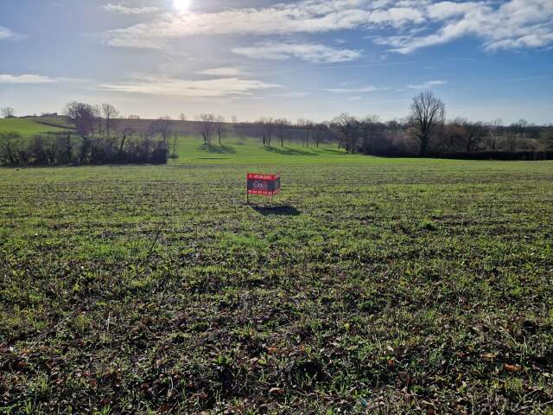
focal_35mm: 23
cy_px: 208
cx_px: 276
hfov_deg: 73.9
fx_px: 367
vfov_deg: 58.9
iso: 50
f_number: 1.8
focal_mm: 5.4
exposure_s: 1/4240
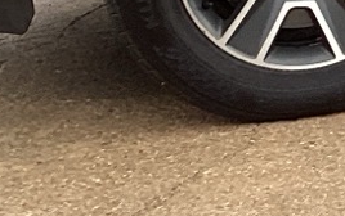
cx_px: 826
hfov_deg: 9.5
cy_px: -166
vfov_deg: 6.6
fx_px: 1844
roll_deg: +2.3
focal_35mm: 196
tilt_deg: -6.5
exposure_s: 1/60
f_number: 2.4
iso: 80
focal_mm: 3.3
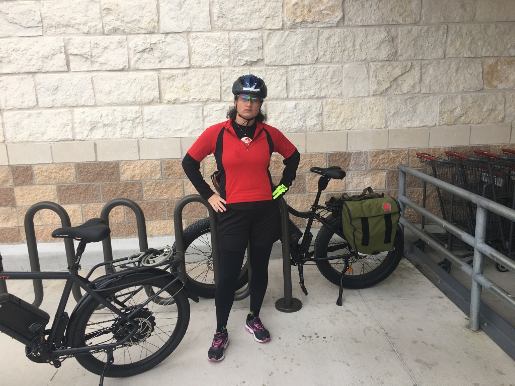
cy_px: 193
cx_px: 258
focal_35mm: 29
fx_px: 431
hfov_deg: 61.7
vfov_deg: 48.2
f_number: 2.2
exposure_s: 1/301
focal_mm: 4.15
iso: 25
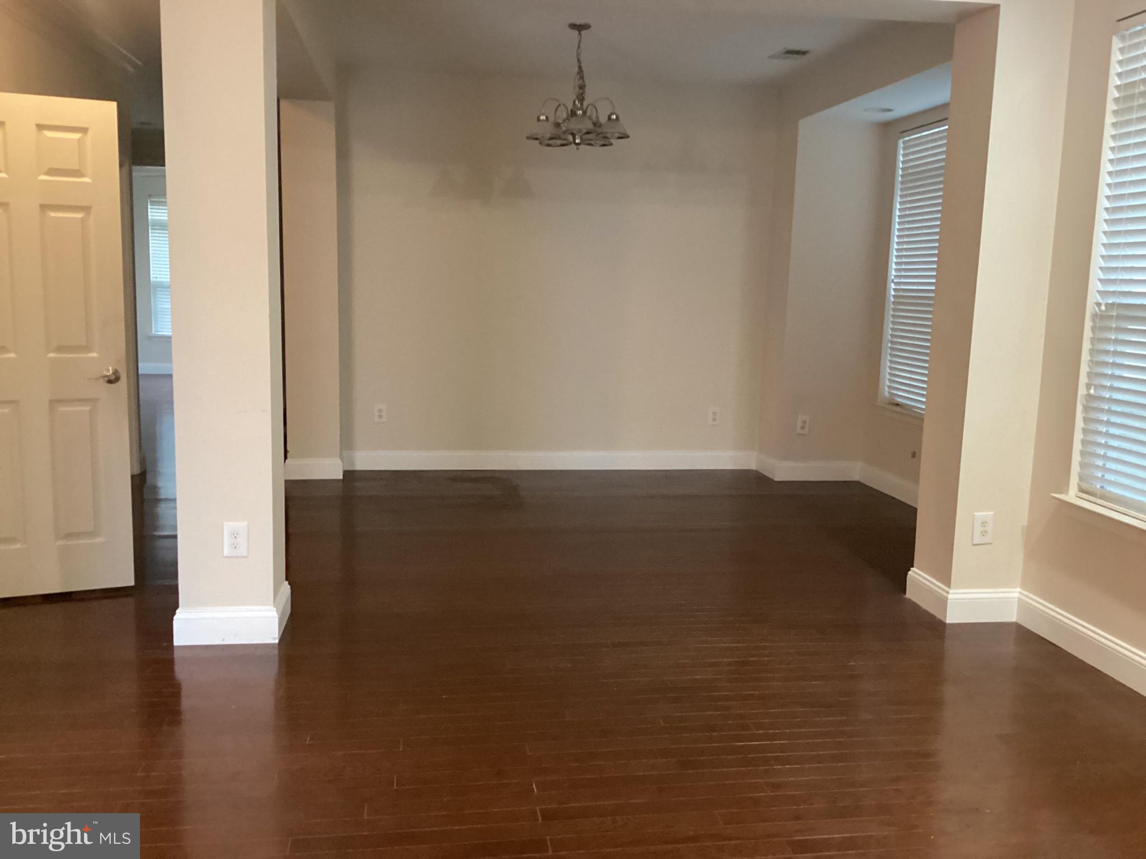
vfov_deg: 45.4
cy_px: 430
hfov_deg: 58.4
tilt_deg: -10.6
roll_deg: -0.8
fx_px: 1026
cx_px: 573
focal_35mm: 31
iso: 400
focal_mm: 3.3
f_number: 2.4
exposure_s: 1/30
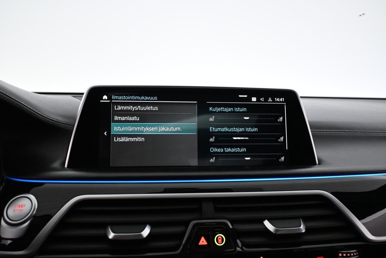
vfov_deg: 42.6
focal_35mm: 31
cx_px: 193
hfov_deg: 60.7
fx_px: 330
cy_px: 129
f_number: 3.8
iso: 3200
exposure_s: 1/80
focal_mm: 20.5
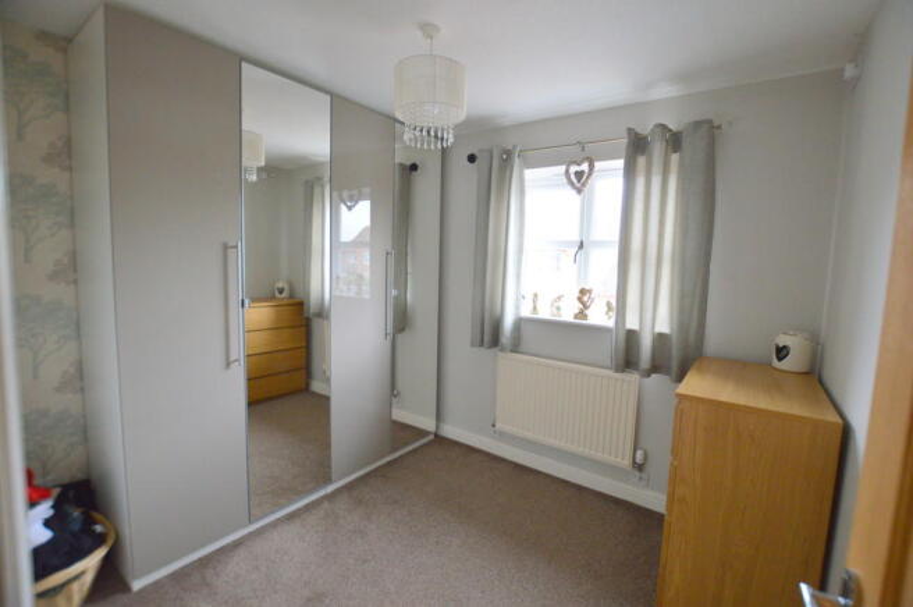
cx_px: 456
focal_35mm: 15
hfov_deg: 100.4
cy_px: 304
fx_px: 380
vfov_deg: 77.2
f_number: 3.5
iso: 1100
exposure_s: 1/60
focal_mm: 10
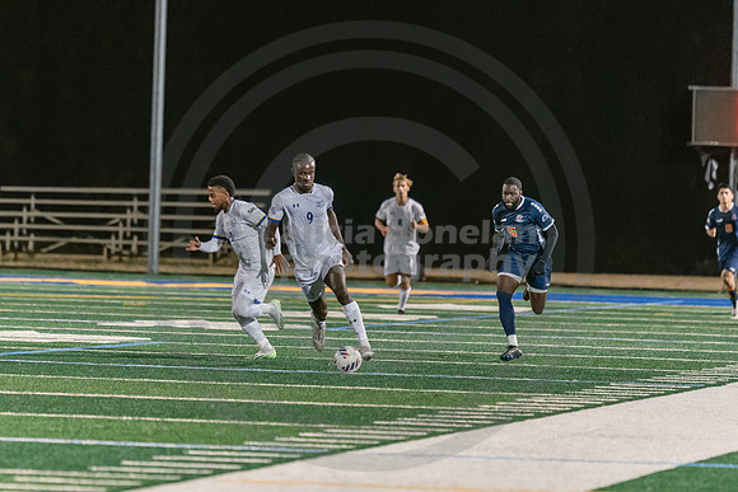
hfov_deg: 5.5
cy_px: 191
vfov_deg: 3.7
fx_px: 7696
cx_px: 300
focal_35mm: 375
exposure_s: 1/500
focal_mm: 200
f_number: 2.8
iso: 3200
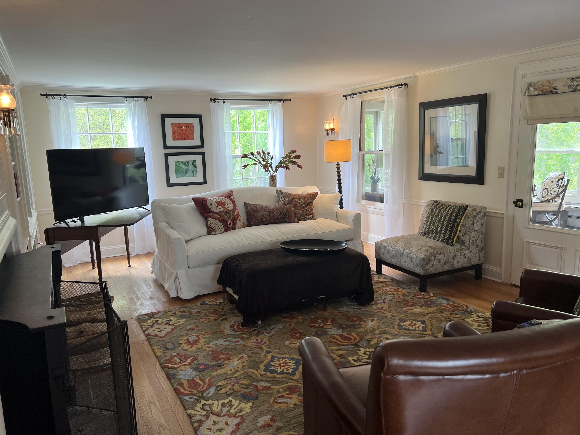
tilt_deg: -10.3
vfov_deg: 53.1
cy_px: 218
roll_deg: +2.0
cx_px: 290
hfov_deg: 67.3
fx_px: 436
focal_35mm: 26
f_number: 1.5
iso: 64
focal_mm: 5.7
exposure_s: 1/60
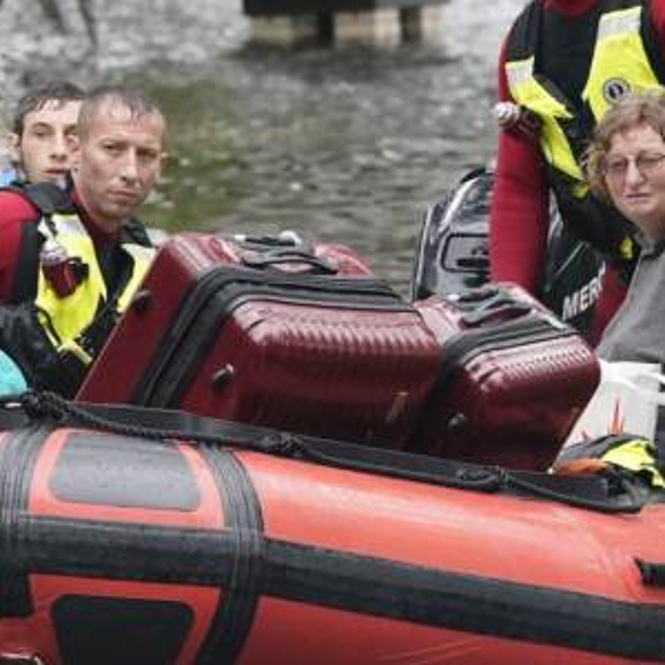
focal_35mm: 518
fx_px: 11258
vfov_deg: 3.4
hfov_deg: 3.4
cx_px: 250
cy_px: 310
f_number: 5.6
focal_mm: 159
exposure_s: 1/1000
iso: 4000
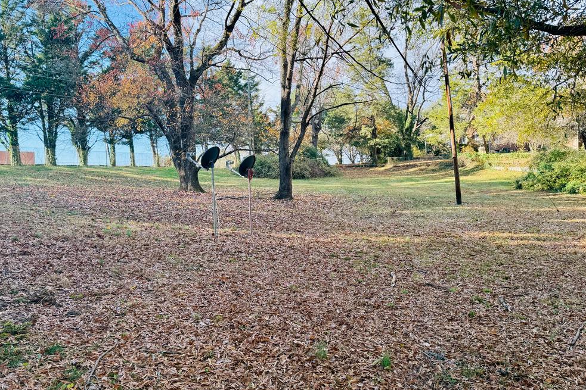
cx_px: 296
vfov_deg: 49.5
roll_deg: +0.5
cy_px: 191
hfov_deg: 69.4
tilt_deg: +0.3
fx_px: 423
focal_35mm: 26
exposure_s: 1/888
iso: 100
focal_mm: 6.76
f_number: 1.78
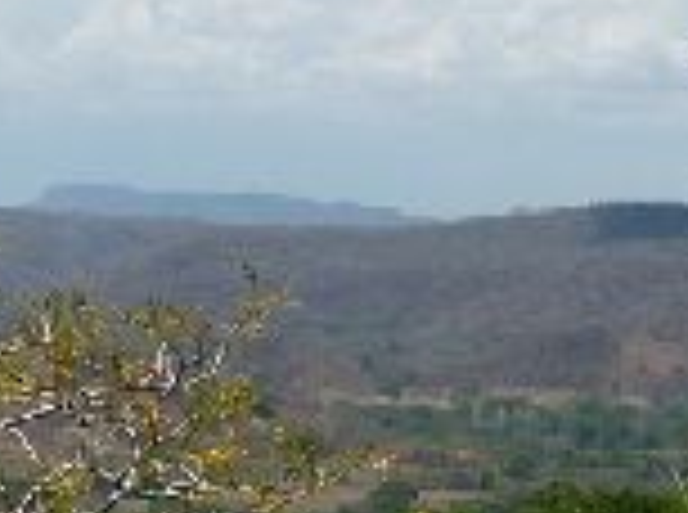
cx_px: 355
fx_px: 3688
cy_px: 394
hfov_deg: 10.7
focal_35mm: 186
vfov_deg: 7.9
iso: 80
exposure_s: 1/200
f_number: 9
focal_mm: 7.4
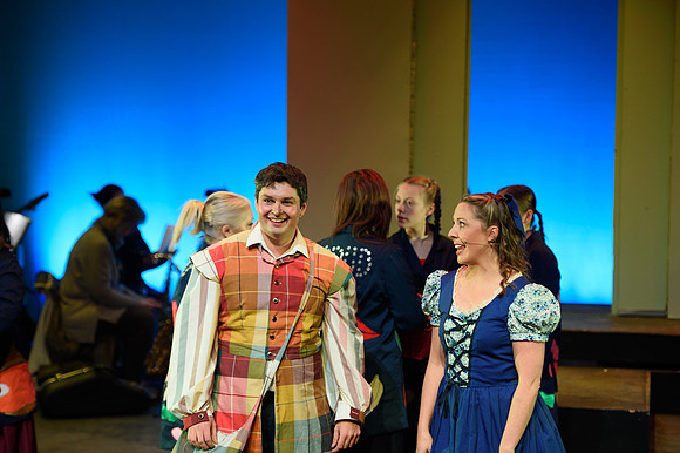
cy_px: 226
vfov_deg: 12.4
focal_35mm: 110
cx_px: 340
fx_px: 2077
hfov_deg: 18.6
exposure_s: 1/100
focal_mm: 110
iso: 800
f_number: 2.8
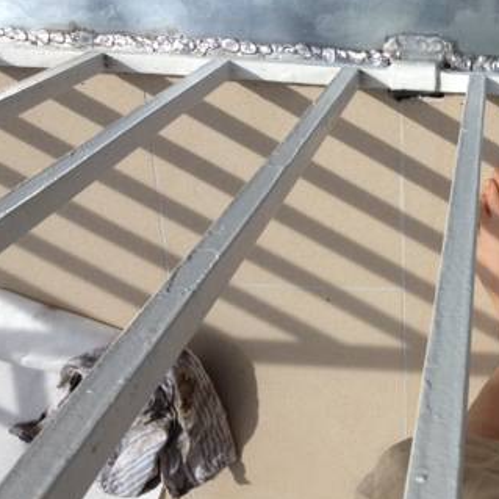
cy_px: 293
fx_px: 1011
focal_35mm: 62
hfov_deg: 26.6
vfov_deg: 27.7
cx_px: 469
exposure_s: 1/3460
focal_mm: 4.28
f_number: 2.4
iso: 64
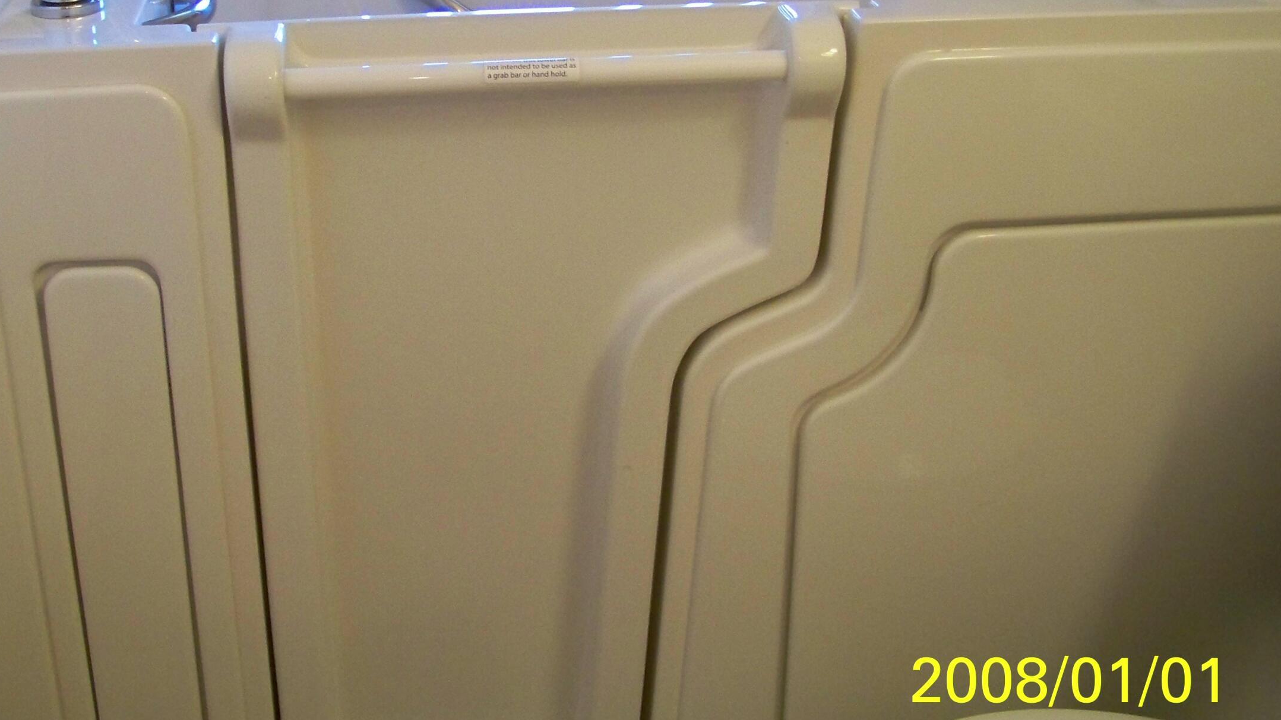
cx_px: 475
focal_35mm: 50
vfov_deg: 23.7
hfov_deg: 41.0
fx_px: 1698
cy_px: 183
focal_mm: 5.85
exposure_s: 1/30
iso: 320
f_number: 2.8
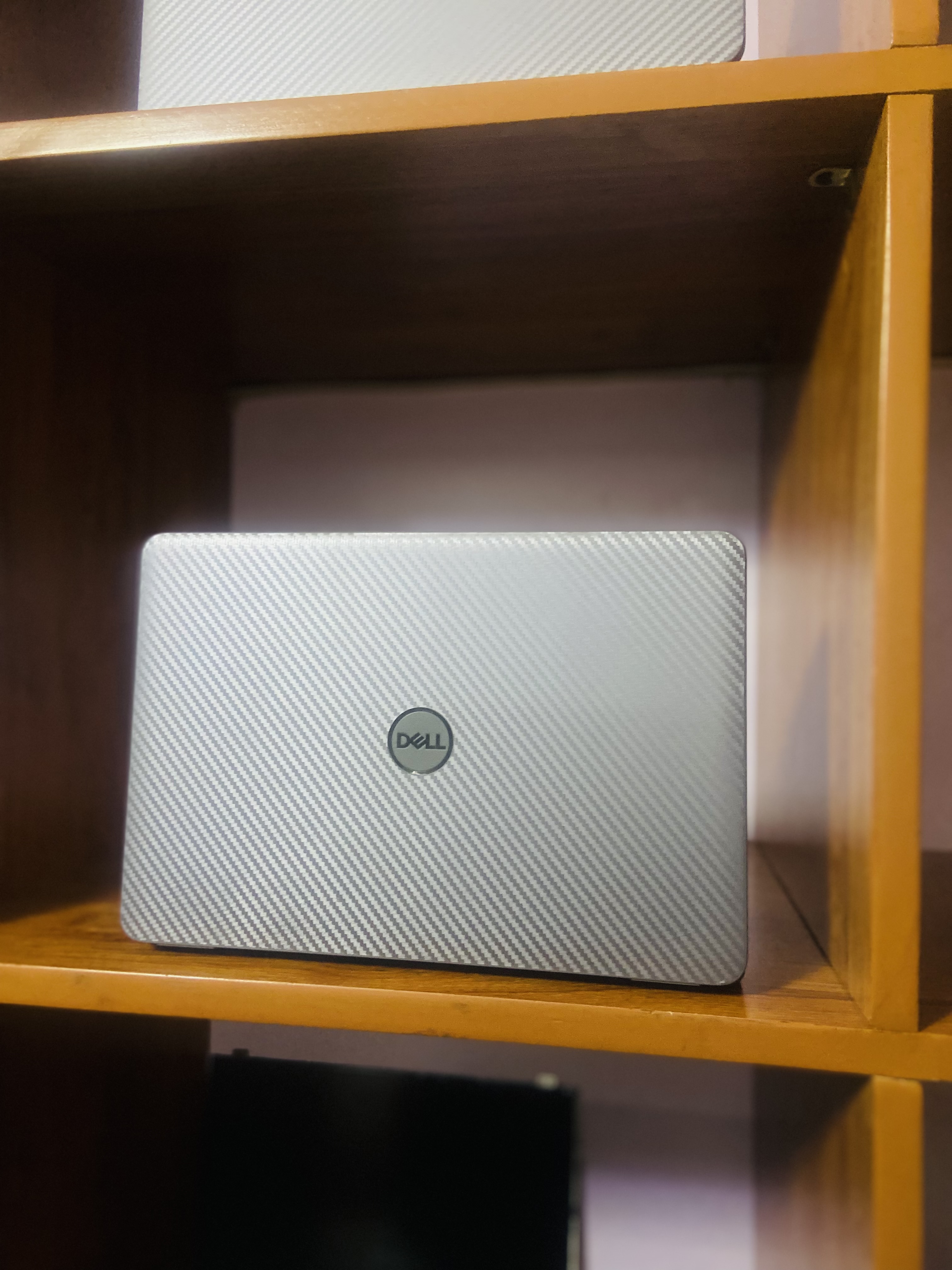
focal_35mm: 26
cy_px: 635
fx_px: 953
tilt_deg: +1.8
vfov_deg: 67.3
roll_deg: -0.7
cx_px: 476
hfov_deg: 53.1
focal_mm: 4.25
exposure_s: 1/33
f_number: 1.8
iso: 400
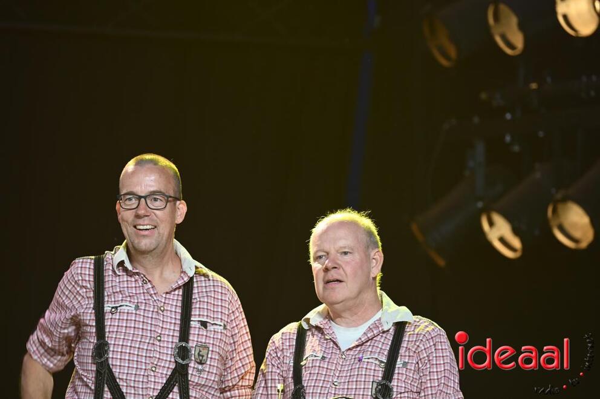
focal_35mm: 400
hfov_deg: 5.2
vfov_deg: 3.4
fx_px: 6659
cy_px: 200
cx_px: 300
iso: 1600
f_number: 6.3
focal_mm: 400
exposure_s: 1/30
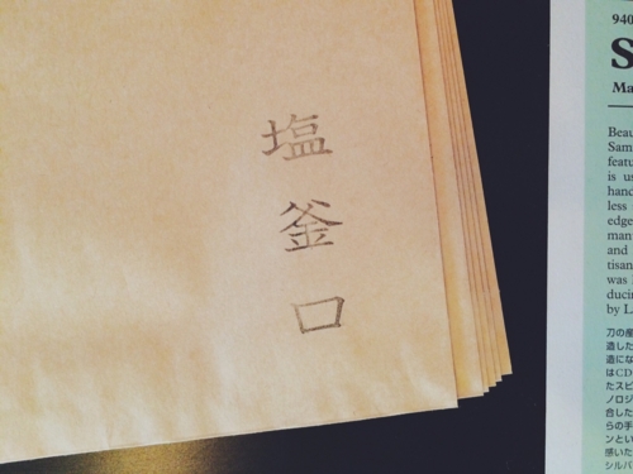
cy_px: 237
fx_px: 530
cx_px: 316
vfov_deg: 48.2
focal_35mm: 29
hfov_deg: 61.7
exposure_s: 1/30
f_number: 2.2
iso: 250
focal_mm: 4.15
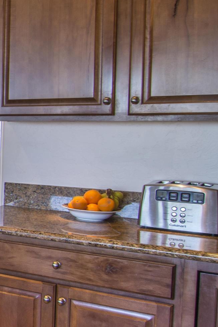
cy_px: 150
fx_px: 499
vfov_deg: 36.2
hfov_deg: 16.5
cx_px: -251
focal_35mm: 55
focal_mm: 12
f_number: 8
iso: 100
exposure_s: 1/5
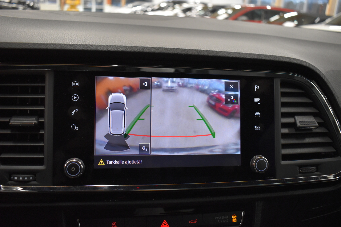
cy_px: 114
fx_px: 298
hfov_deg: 59.5
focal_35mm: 32
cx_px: 170
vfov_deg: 41.7
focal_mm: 21
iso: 1800
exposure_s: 1/60
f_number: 3.8
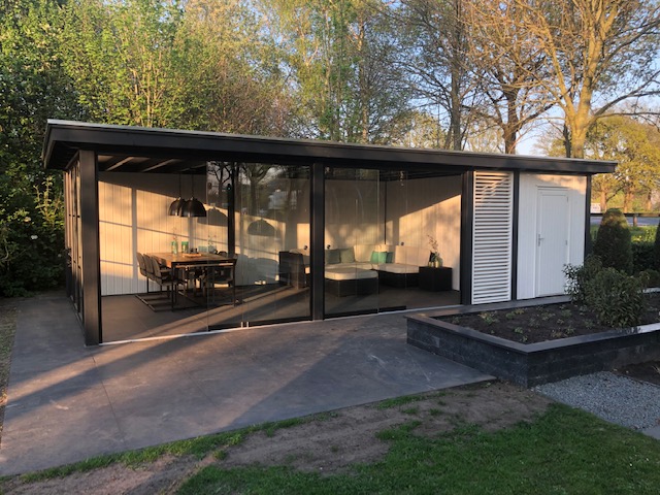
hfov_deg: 63.4
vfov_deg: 49.7
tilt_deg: -4.7
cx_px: 330
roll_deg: +0.0
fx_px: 534
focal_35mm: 28
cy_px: 248
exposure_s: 1/159
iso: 20
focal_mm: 3.99
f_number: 1.8
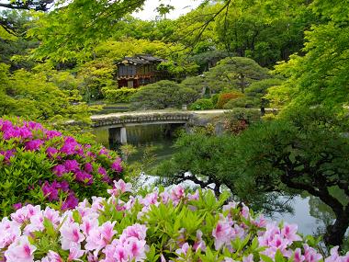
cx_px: 174
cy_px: 132
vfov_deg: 35.1
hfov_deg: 45.8
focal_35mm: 41
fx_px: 413
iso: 100
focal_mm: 7.1
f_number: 3.2
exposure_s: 1/500
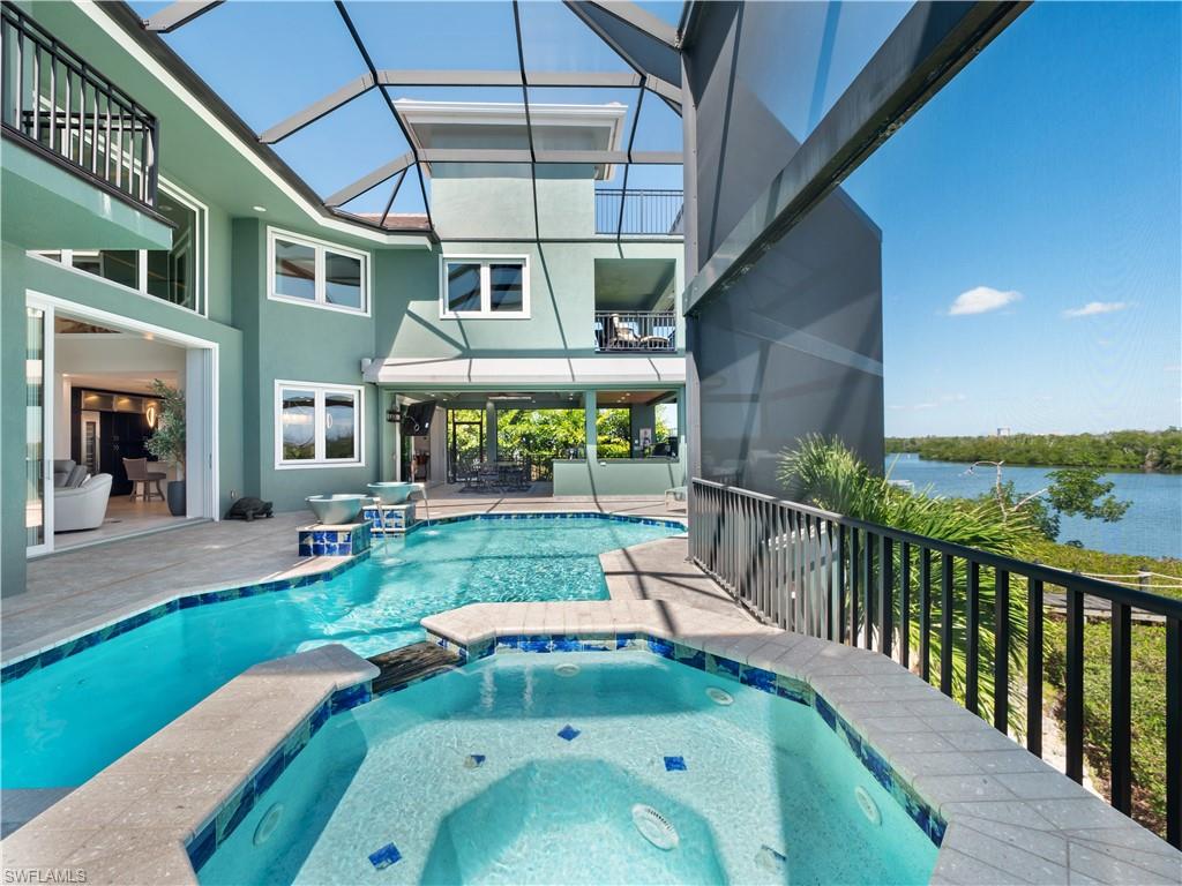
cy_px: 443
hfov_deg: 102.1
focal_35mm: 14
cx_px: 591
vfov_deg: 85.7
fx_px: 478
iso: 200
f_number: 7.1
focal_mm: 7
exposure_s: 1/60
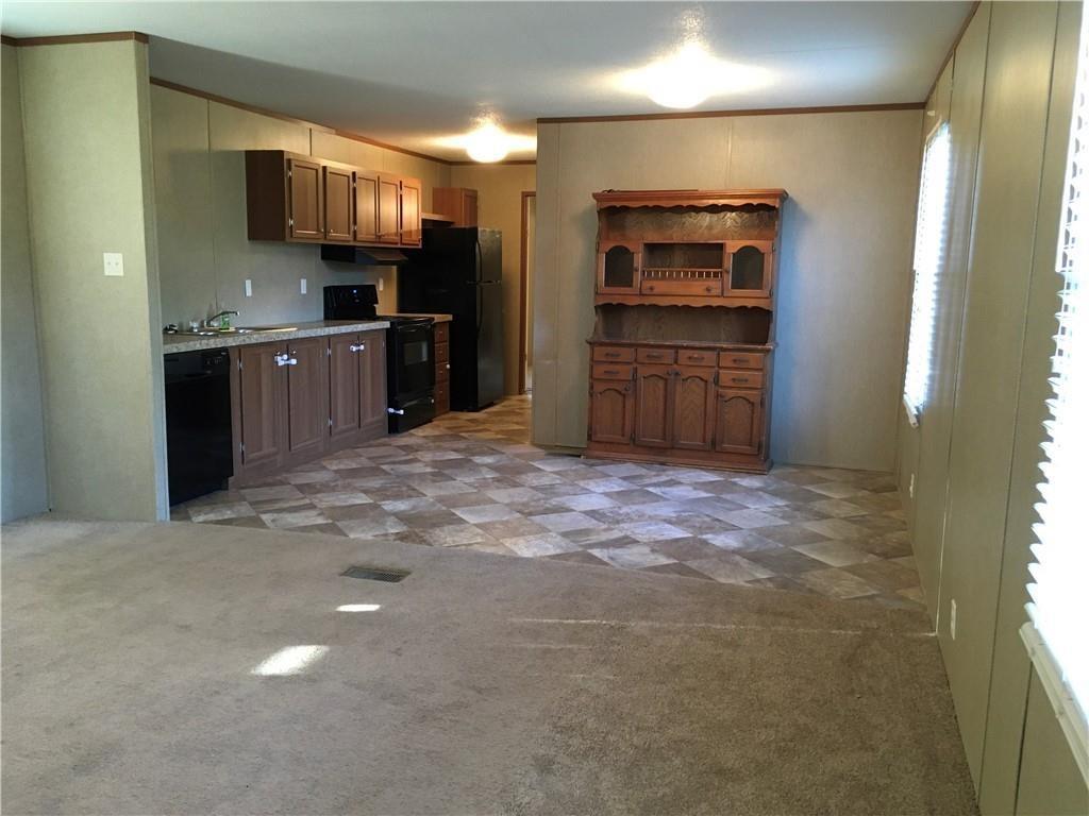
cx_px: 544
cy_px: 408
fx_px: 912
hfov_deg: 61.7
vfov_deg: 48.2
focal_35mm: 29
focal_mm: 4.15
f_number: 2.2
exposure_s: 1/17
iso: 200
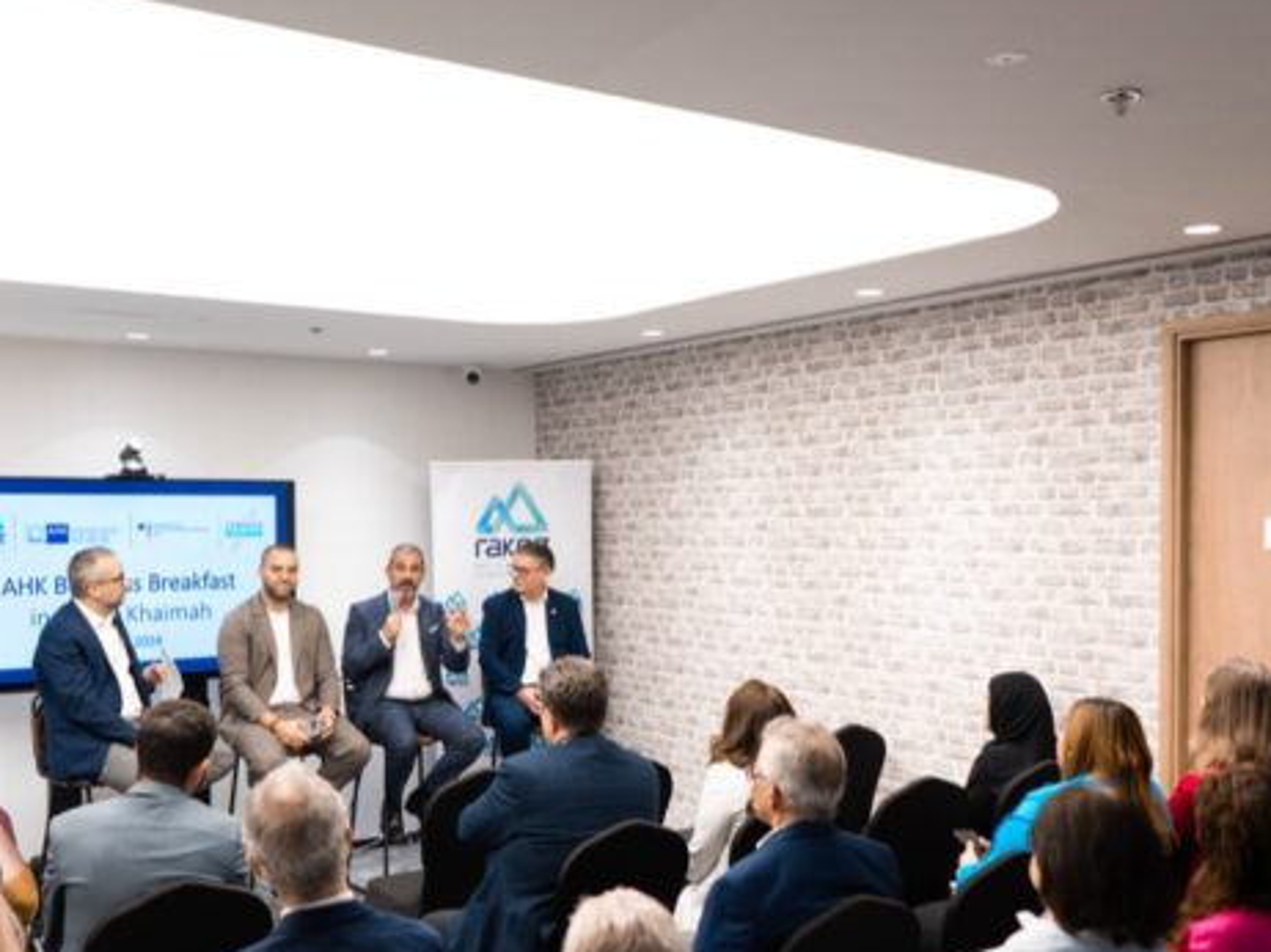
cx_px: 638
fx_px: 1468
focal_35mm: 40
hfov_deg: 46.8
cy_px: 542
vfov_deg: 35.9
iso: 400
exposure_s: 1/125
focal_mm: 25
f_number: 2.8
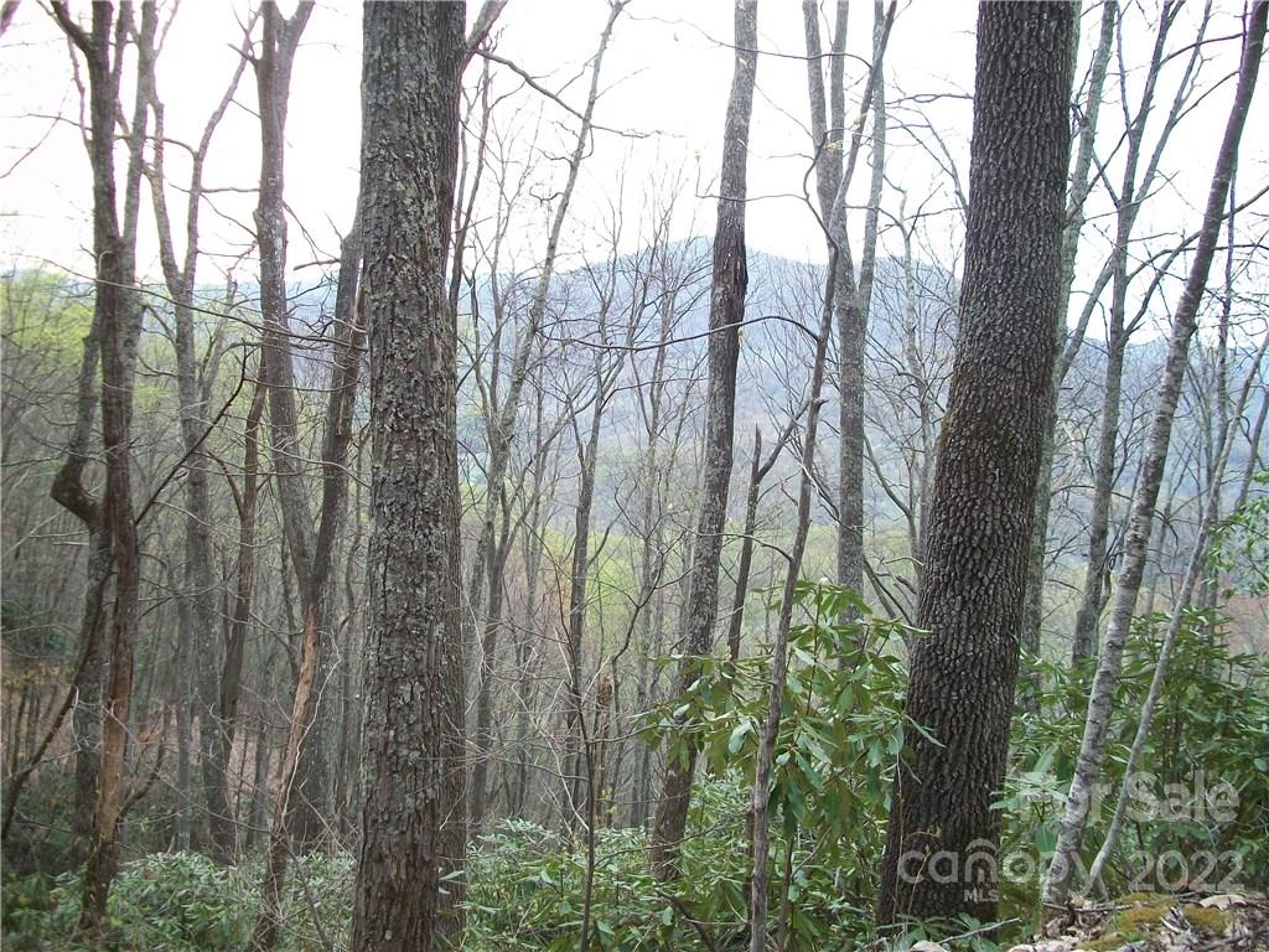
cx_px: 634
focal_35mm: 32
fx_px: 1173
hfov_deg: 56.8
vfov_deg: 44.2
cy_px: 476
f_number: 2.9
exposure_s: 1/160
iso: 80
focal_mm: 5.7
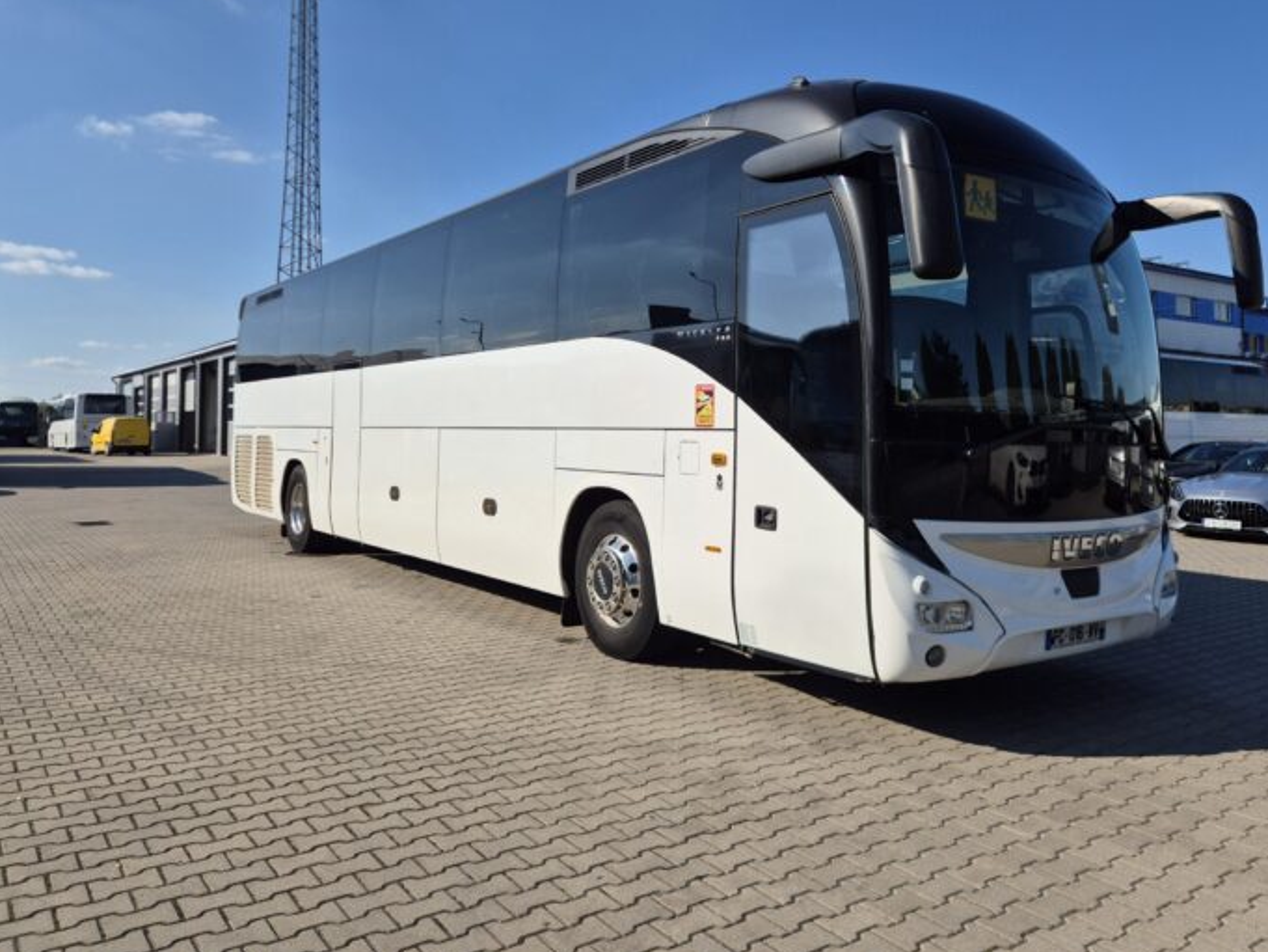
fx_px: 989
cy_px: 404
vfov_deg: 51.2
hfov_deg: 65.1
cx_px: 709
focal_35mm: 27
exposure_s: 1/3333
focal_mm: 5.4
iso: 25
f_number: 1.8
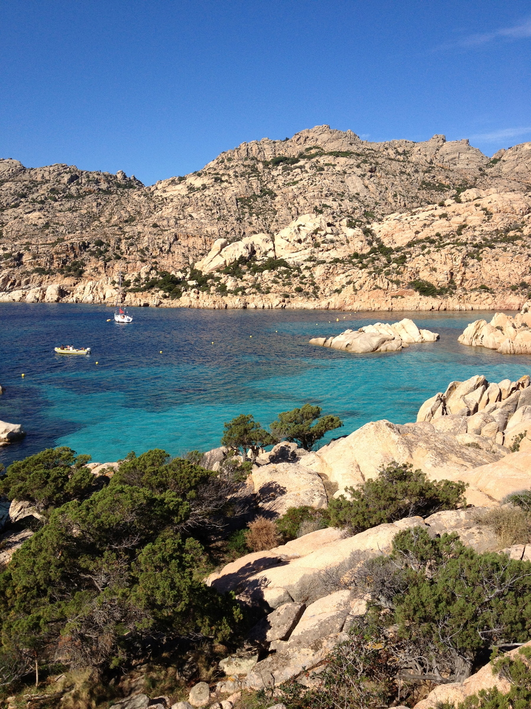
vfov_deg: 52.6
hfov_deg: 40.7
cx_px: 266
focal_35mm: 35
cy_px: 354
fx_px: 716
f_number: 2.4
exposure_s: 1/1972
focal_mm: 4.28
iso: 64
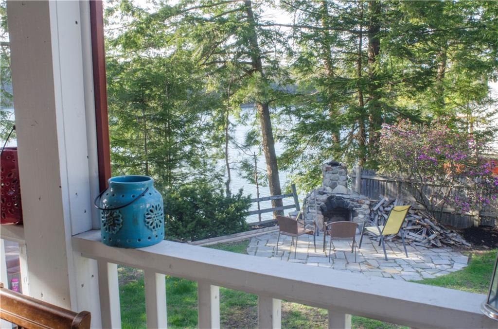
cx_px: 249
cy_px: 164
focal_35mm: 36
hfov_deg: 53.3
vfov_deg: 36.7
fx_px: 497
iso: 200
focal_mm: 24
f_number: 13
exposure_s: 1/15
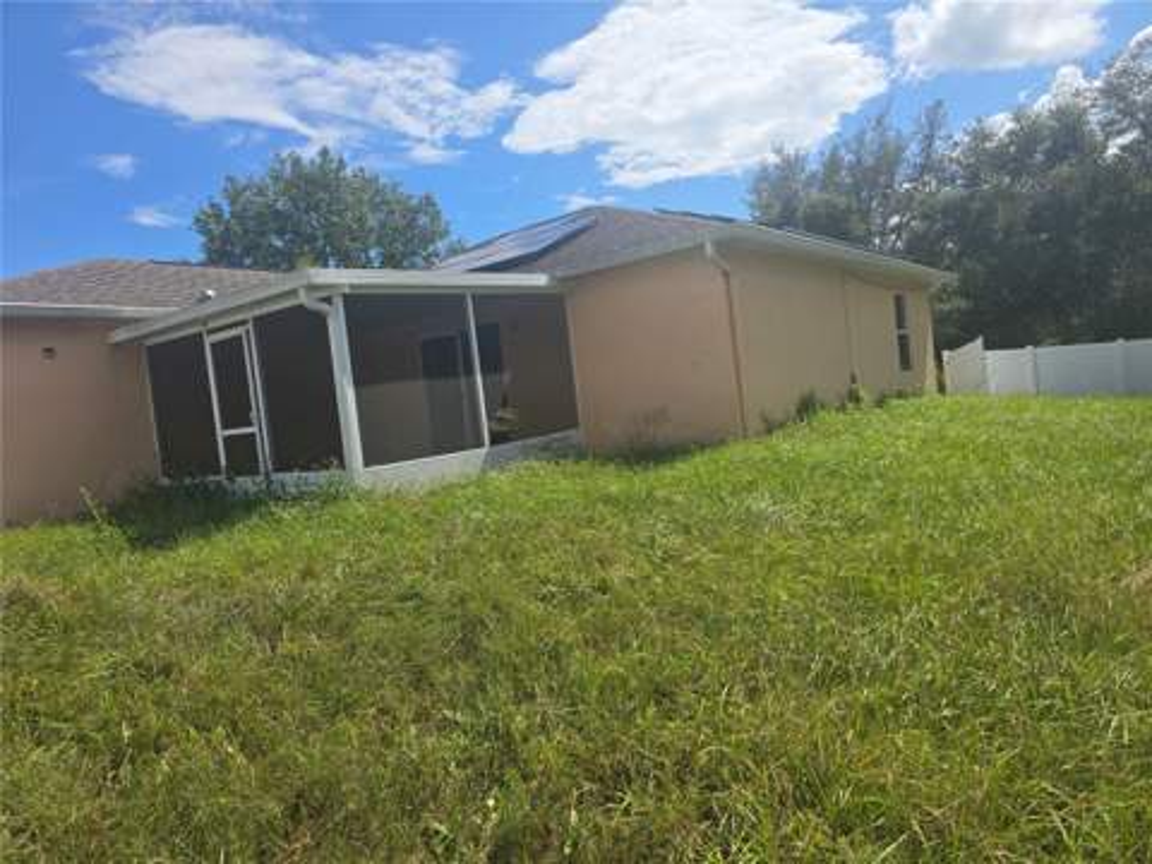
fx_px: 765
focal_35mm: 23
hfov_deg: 73.9
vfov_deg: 58.9
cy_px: 432
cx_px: 576
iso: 12
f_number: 1.7
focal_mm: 6.3
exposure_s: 1/1081
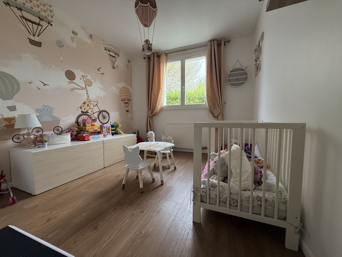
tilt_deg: -4.1
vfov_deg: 85.7
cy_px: 128
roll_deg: -0.3
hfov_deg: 102.1
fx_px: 138
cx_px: 171
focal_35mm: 14
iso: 64
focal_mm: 2.22
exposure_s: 1/101
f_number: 2.2
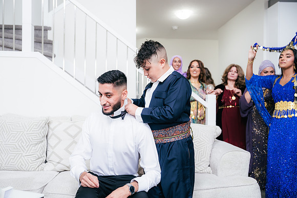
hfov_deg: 55.8
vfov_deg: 38.9
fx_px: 281
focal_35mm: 34
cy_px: 99
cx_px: 148
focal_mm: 34
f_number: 2.8
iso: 500
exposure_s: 1/160
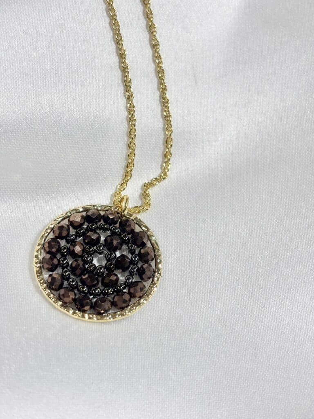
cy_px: 210
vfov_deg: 36.8
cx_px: 157
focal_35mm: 52
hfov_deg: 28.0
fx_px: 629
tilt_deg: -56.0
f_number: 1.6
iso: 32
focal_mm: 5.96
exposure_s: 1/294
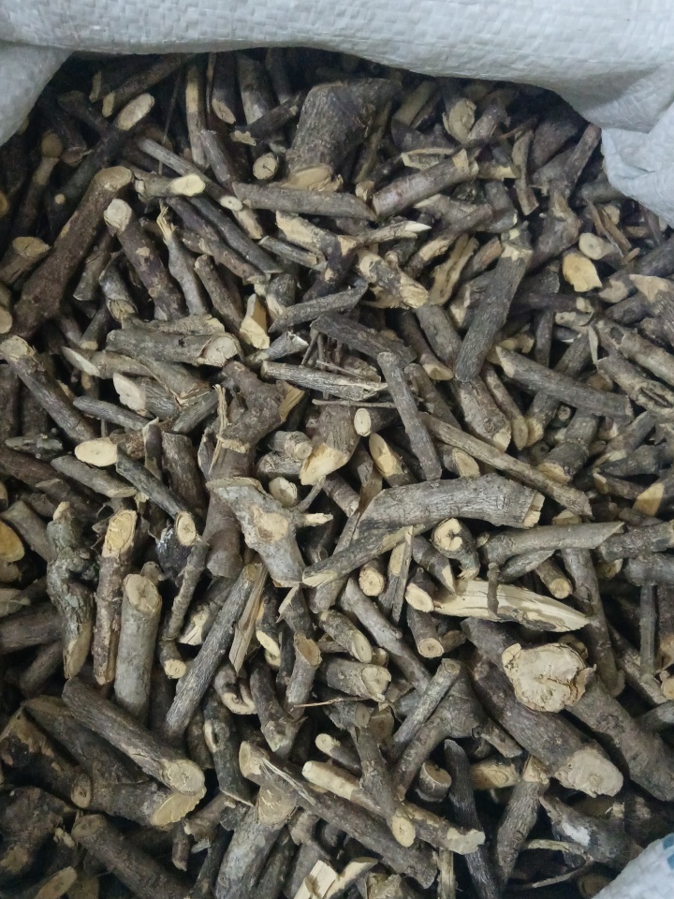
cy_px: 489
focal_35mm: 30
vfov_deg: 59.9
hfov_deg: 46.8
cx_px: 332
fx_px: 779
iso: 5112
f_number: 1.9
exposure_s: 1/20
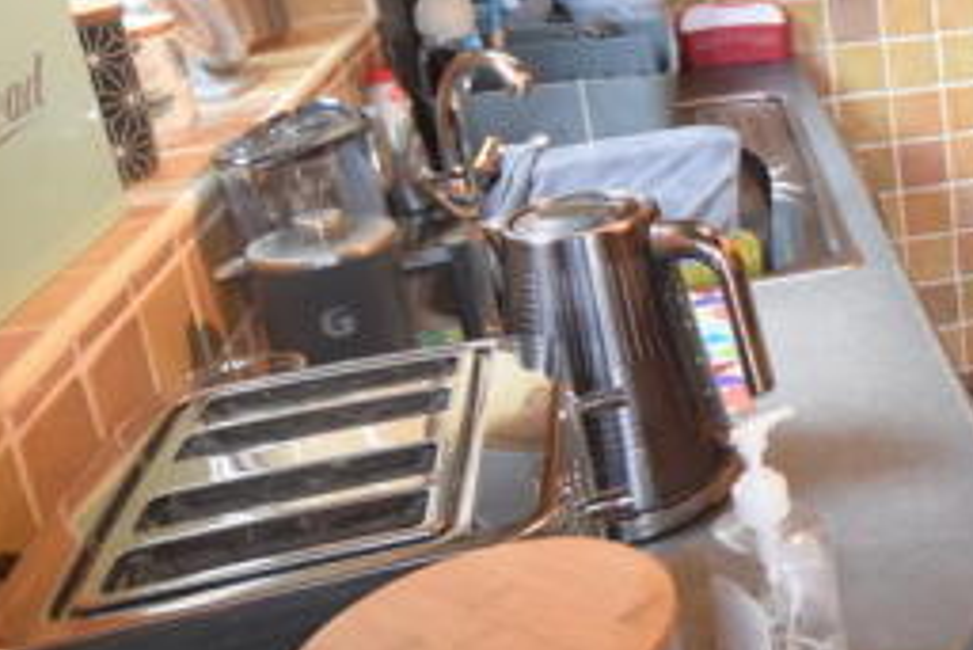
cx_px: 1211
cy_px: 158
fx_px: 1244
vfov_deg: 28.8
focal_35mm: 46
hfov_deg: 33.4
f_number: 4.5
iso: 2800
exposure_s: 1/60
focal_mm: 12
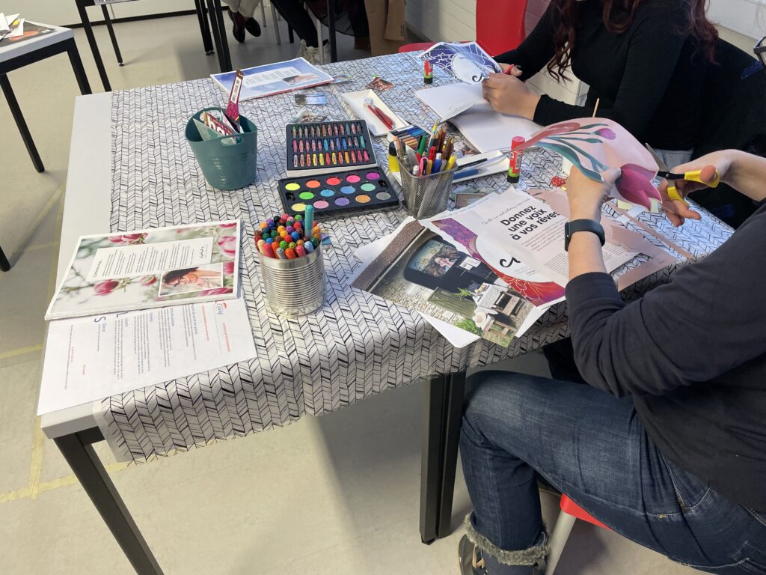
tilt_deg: -38.6
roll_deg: +1.4
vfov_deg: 53.1
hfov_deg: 67.3
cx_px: 383
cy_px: 288
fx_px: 575
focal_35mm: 26
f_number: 1.6
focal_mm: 4.2
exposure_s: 1/100
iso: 100
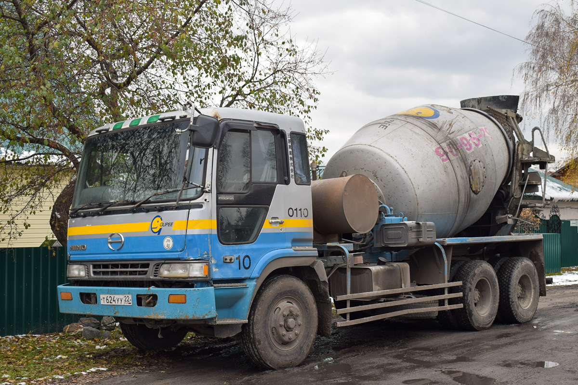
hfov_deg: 41.1
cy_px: 192
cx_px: 289
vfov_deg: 28.1
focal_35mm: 48
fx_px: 771
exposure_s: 1/200
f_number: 6.3
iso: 200
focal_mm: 32
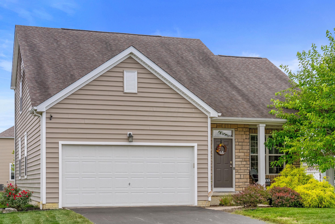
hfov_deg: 33.4
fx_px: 559
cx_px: 168
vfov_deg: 22.6
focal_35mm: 60
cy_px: 112
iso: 640
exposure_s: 1/400
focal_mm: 60
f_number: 9
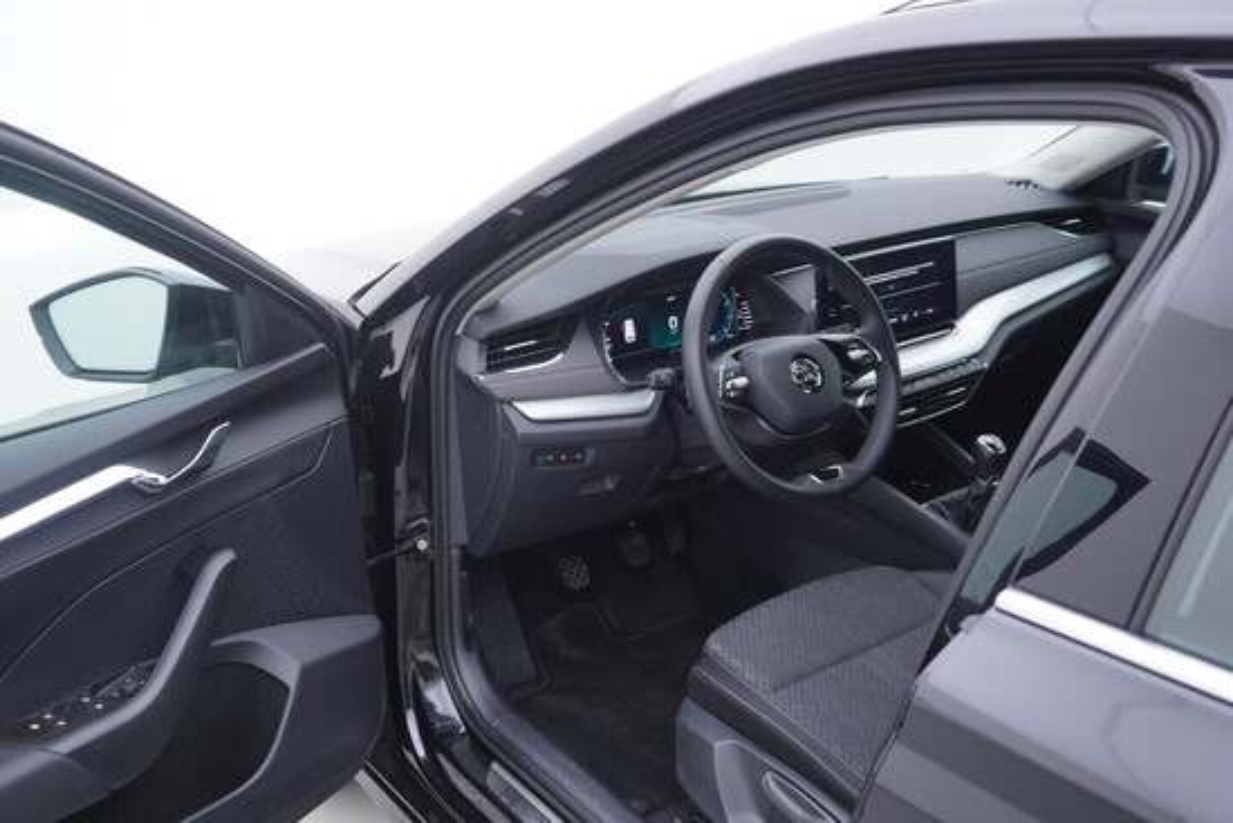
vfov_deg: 36.9
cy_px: 412
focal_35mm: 36
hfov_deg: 53.1
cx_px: 616
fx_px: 1233
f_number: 3.2
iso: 125
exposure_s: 1/40
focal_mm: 24
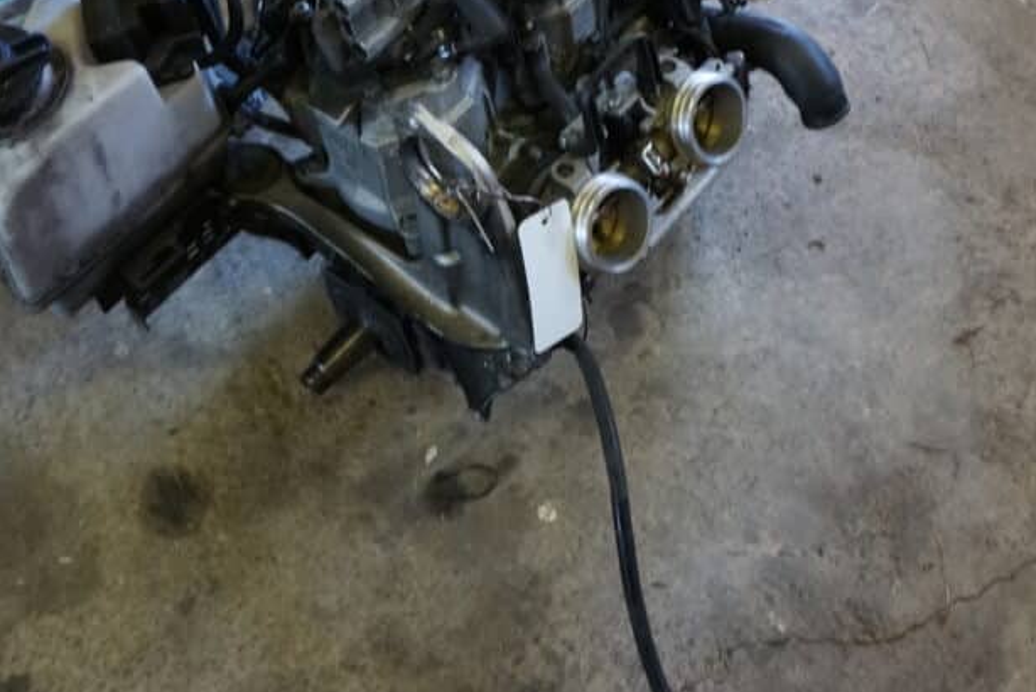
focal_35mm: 45
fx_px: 1296
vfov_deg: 29.4
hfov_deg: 43.6
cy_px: 161
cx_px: 511
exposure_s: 1/60
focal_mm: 18
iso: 1250
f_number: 4.5
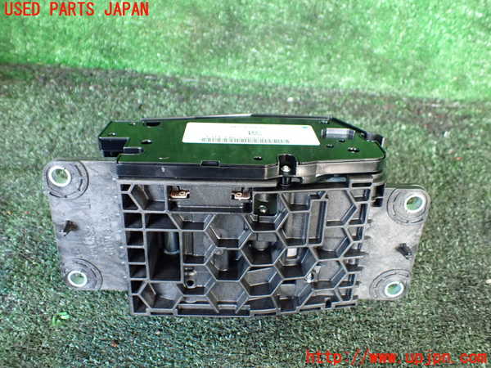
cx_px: 246
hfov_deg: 60.0
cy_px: 184
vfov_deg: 46.8
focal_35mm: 30
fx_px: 426
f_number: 2.3
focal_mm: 5.4
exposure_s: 1/125
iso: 640
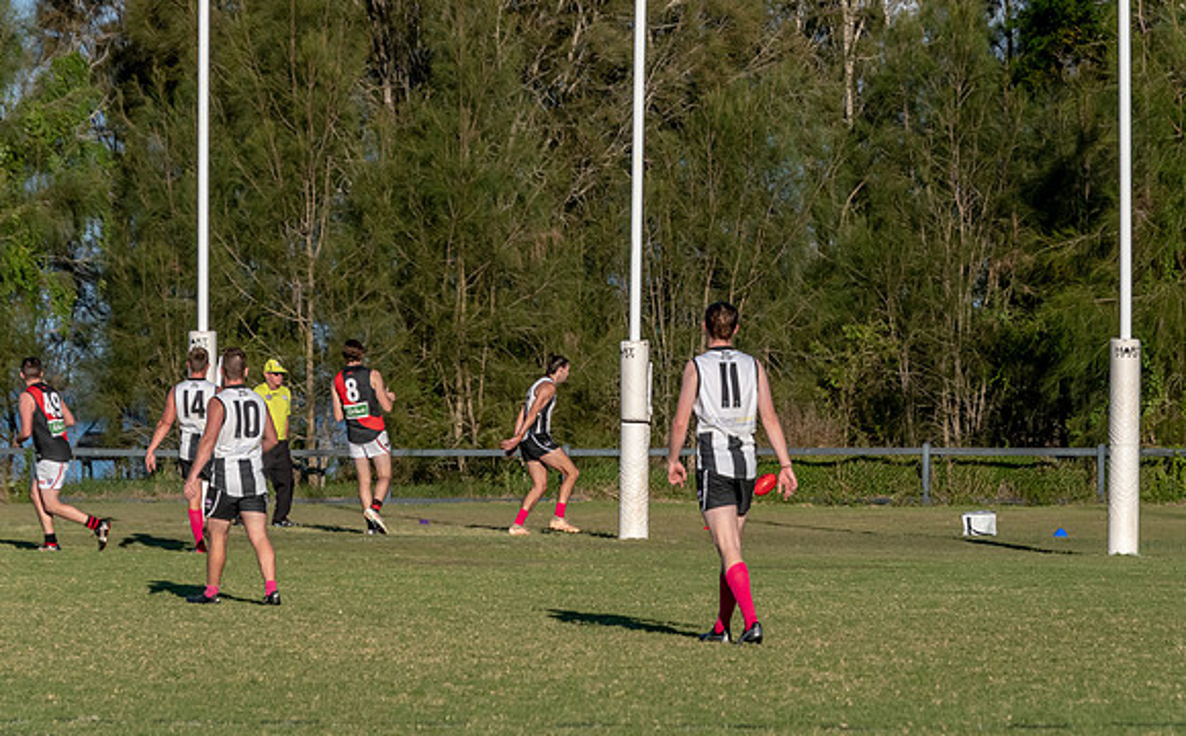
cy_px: 347
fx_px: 8060
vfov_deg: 5.2
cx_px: 617
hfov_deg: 8.4
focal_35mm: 250
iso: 800
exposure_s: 1/5000
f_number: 6.3
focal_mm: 135
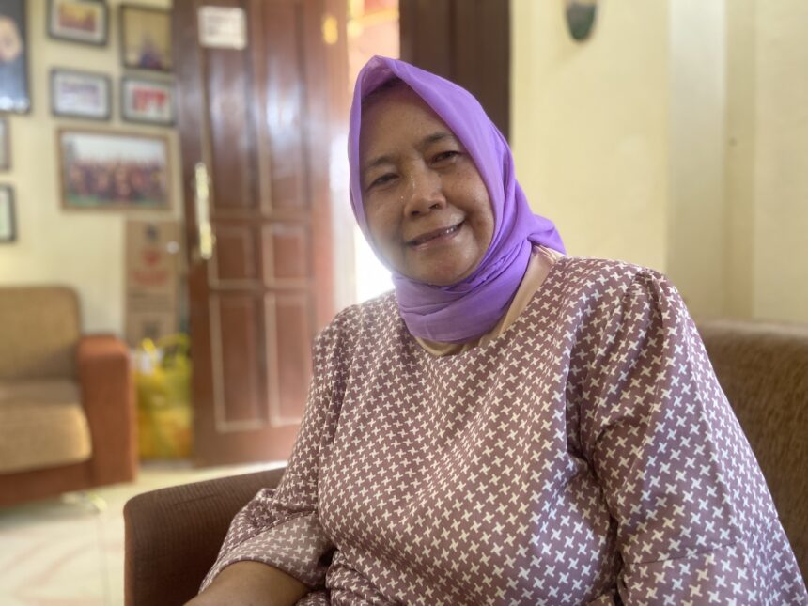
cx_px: 404
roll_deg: +0.9
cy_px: 303
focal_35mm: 26
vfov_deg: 53.1
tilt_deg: -4.5
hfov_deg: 67.3
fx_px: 607
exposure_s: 1/57
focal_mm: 4.25
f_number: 1.8
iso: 500
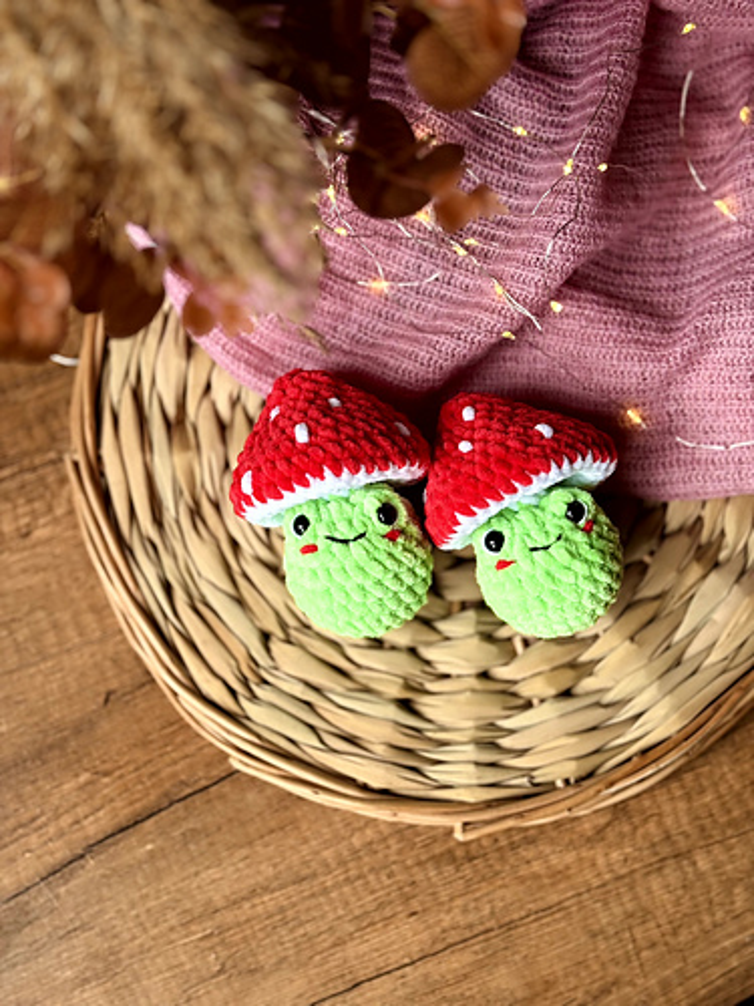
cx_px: 377
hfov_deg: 30.3
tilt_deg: -80.9
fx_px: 1394
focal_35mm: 48
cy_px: 503
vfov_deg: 39.7
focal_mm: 6.76
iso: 80
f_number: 1.78
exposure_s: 1/121
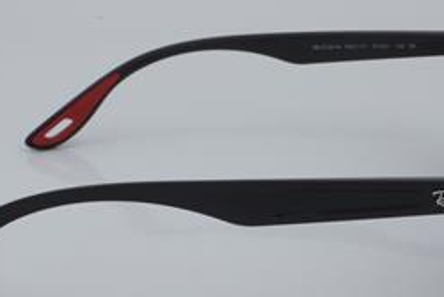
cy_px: 151
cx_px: 231
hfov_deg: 18.9
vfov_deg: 12.7
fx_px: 1330
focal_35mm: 108
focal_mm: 45
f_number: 32
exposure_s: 1/4
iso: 100
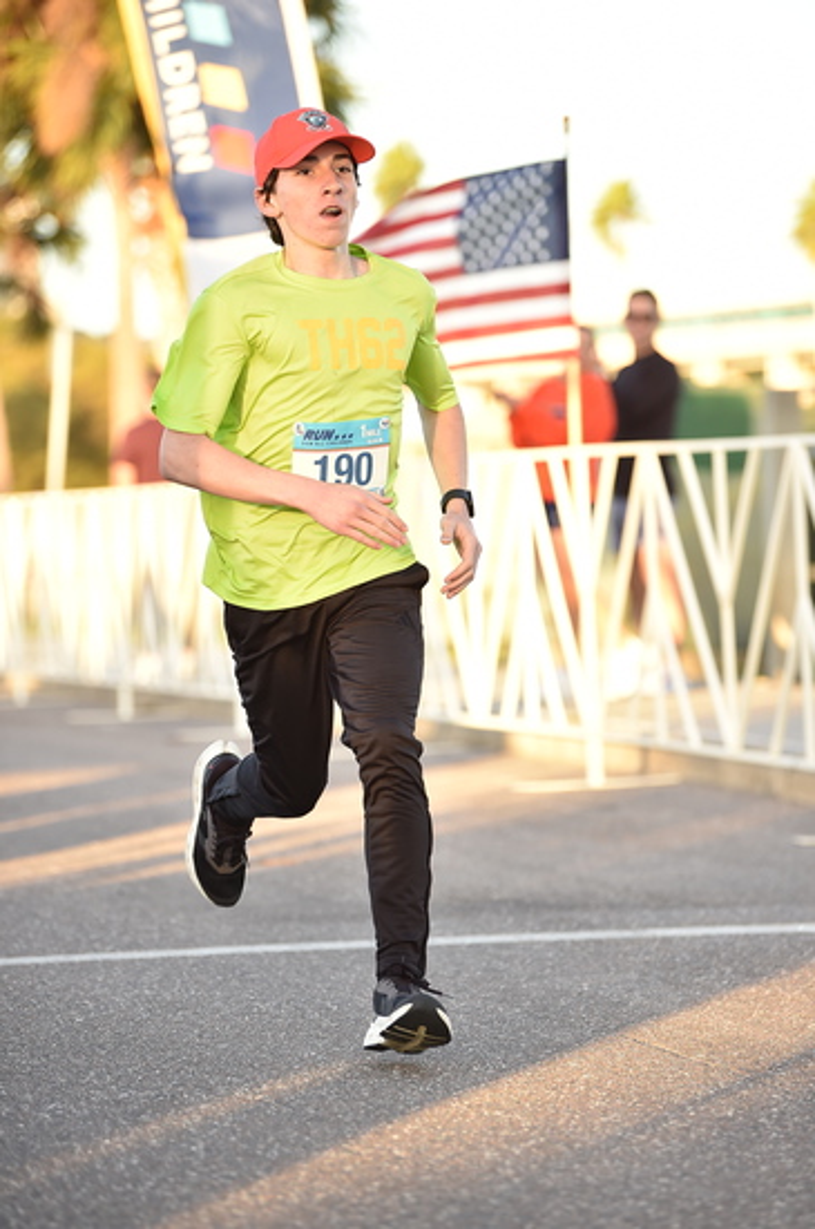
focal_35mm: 140
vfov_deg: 14.7
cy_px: 614
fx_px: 4769
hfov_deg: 9.8
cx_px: 408
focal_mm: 140
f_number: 2.8
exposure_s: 1/800
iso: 640
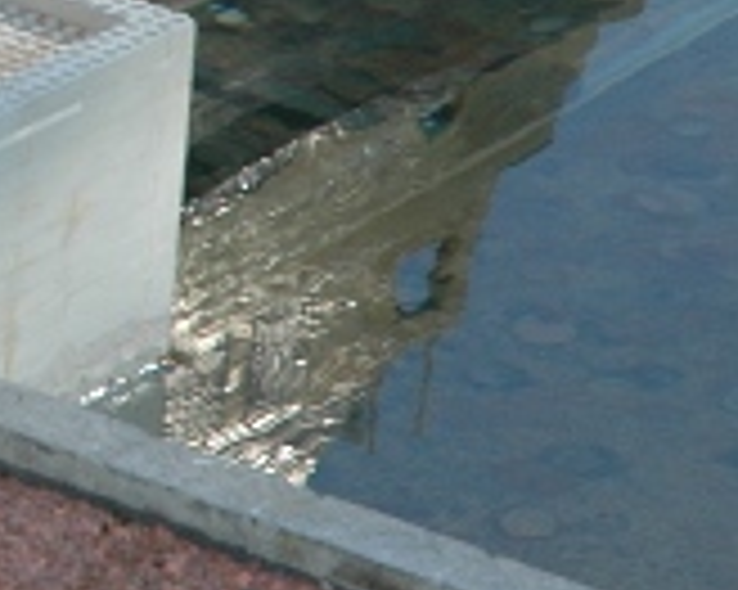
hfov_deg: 4.0
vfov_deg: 3.2
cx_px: -684
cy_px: -437
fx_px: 10478
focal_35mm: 480
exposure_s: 1/250
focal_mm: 70
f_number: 4.5
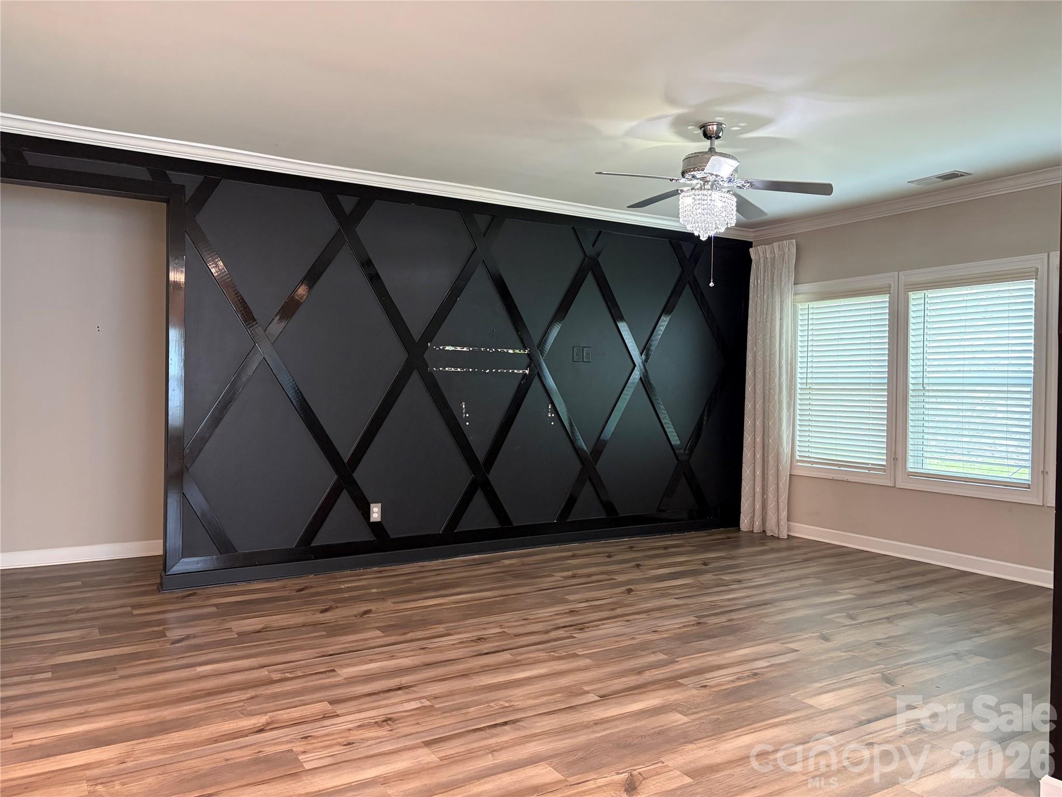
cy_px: 398
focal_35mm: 26
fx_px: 798
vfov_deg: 53.1
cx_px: 531
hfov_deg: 67.3
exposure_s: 1/60
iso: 250
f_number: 1.6
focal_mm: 5.96
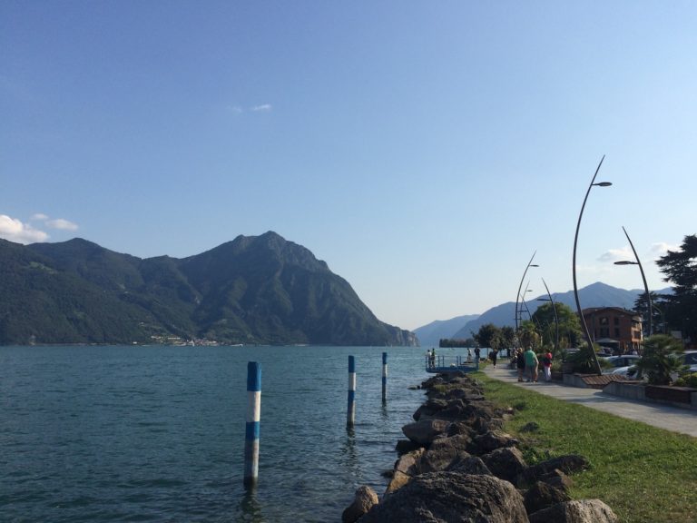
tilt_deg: +8.3
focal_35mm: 29
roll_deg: -0.3
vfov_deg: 48.2
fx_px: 584
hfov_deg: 61.7
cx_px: 348
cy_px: 262
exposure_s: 1/3425
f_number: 2.2
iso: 32
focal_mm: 4.15
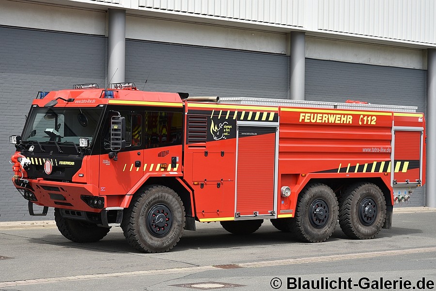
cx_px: 218
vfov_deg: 17.1
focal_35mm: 80
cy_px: 146
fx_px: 969
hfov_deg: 25.4
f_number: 8
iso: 200
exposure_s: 1/250
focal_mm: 80
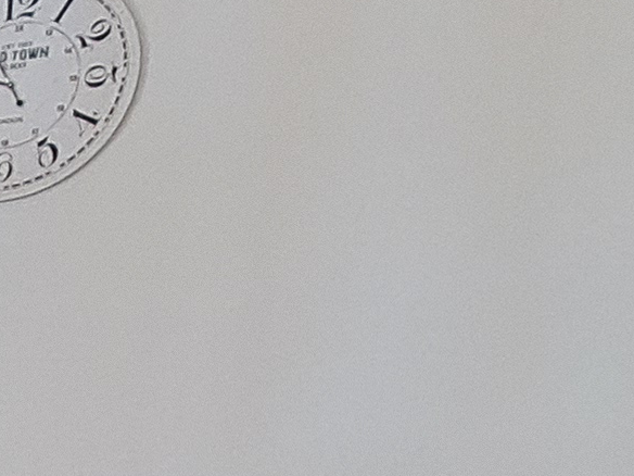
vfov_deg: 14.5
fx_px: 1630
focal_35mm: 89
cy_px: 867
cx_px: -950
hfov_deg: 13.9
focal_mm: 1.74
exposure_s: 1/25
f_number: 2.2
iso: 200
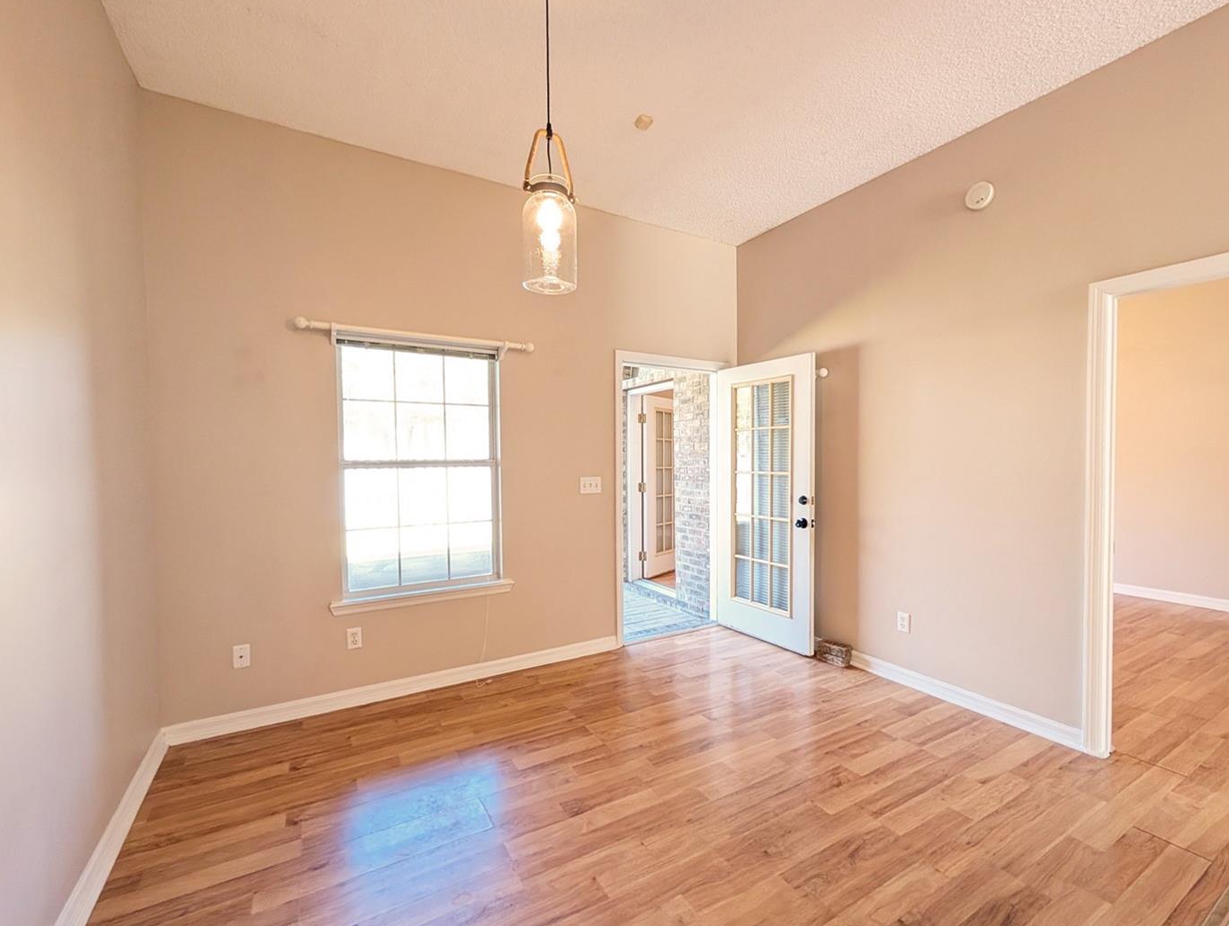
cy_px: 475
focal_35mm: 14
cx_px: 644
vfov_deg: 85.8
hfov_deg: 101.9
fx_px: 498
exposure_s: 1/100
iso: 374
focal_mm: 2.02
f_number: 1.7
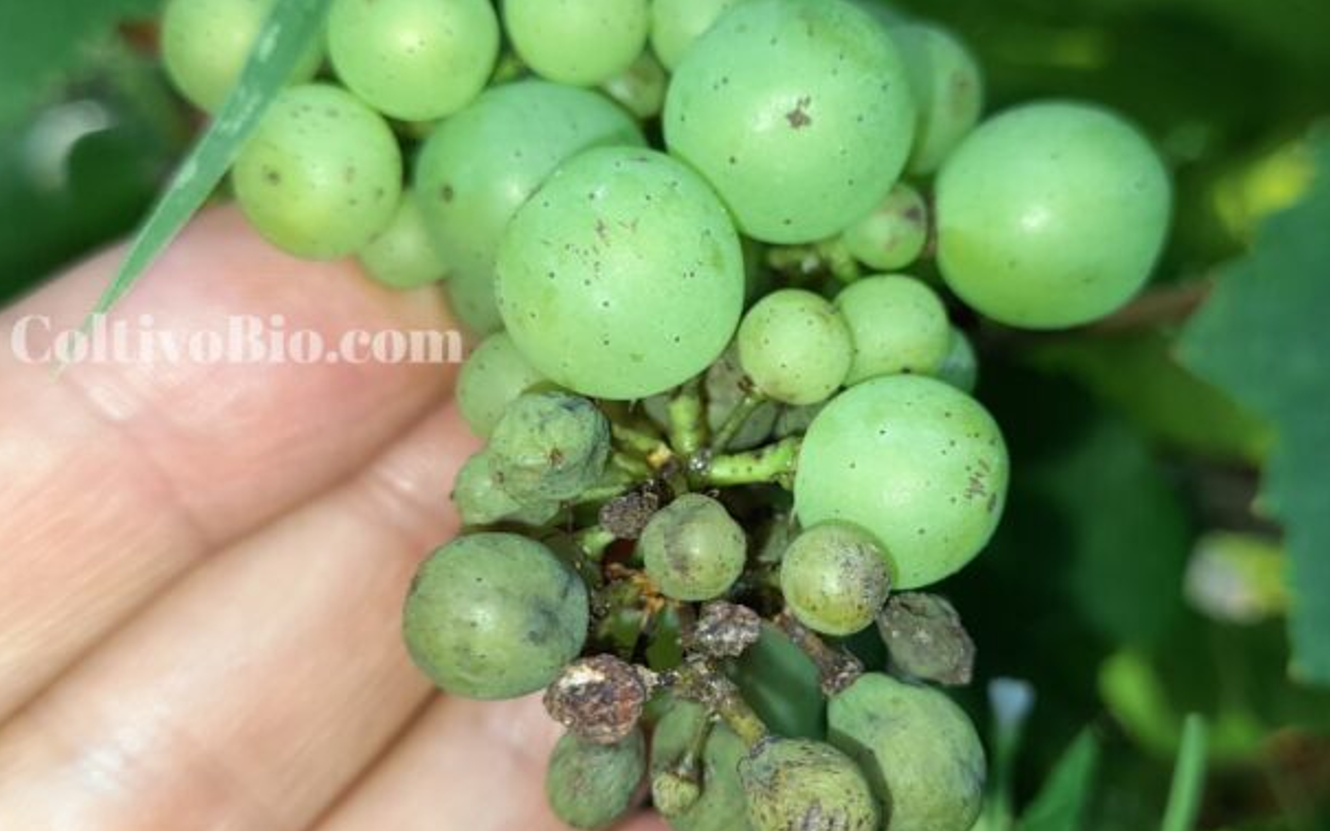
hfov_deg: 68.4
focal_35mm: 27
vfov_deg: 46.0
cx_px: 655
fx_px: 979
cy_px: 400
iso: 25
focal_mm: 4.6
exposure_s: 1/100
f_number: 2
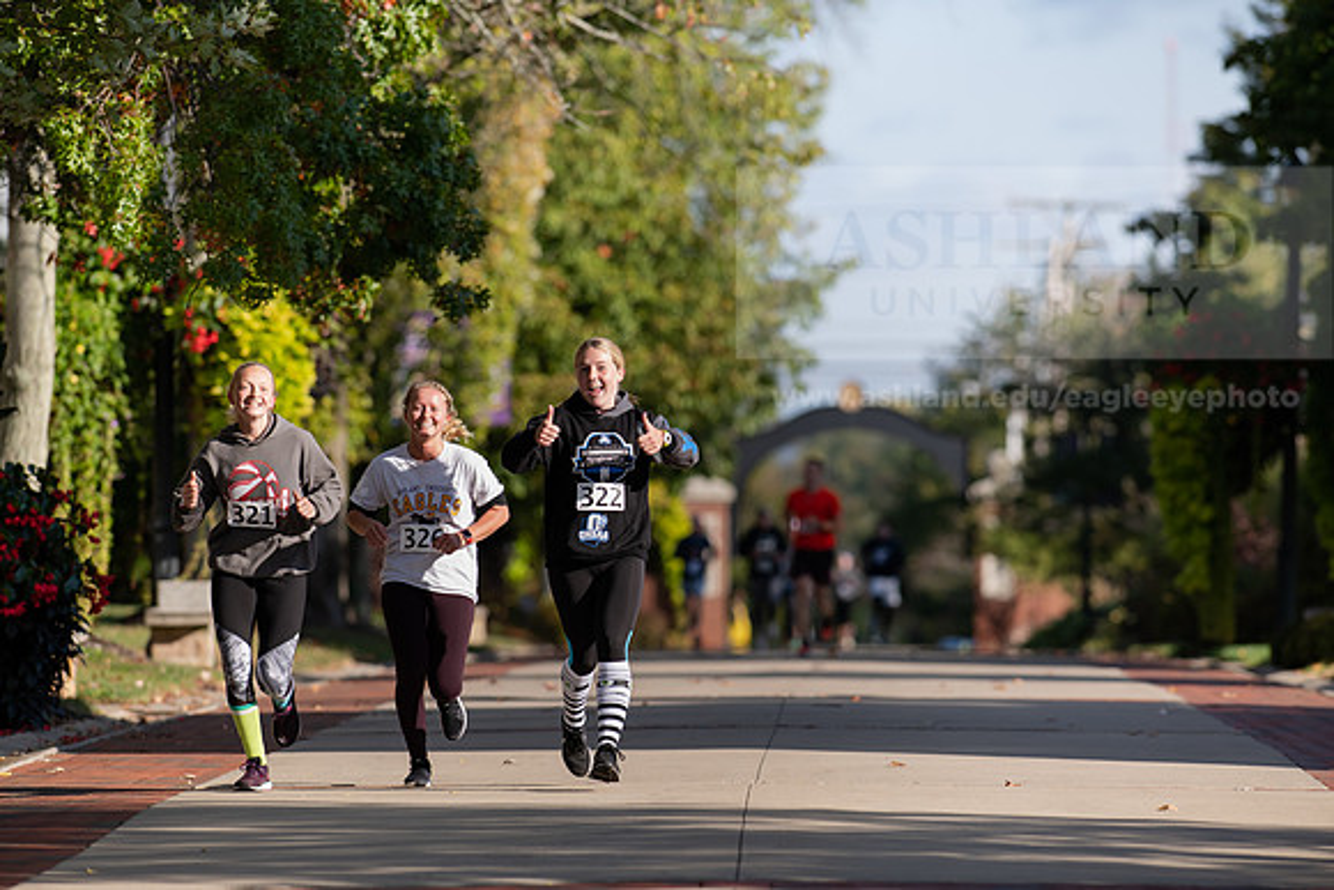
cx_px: 667
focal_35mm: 300
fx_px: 11119
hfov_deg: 6.9
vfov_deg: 4.6
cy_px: 445
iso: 200
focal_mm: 300
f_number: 4.5
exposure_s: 1/800
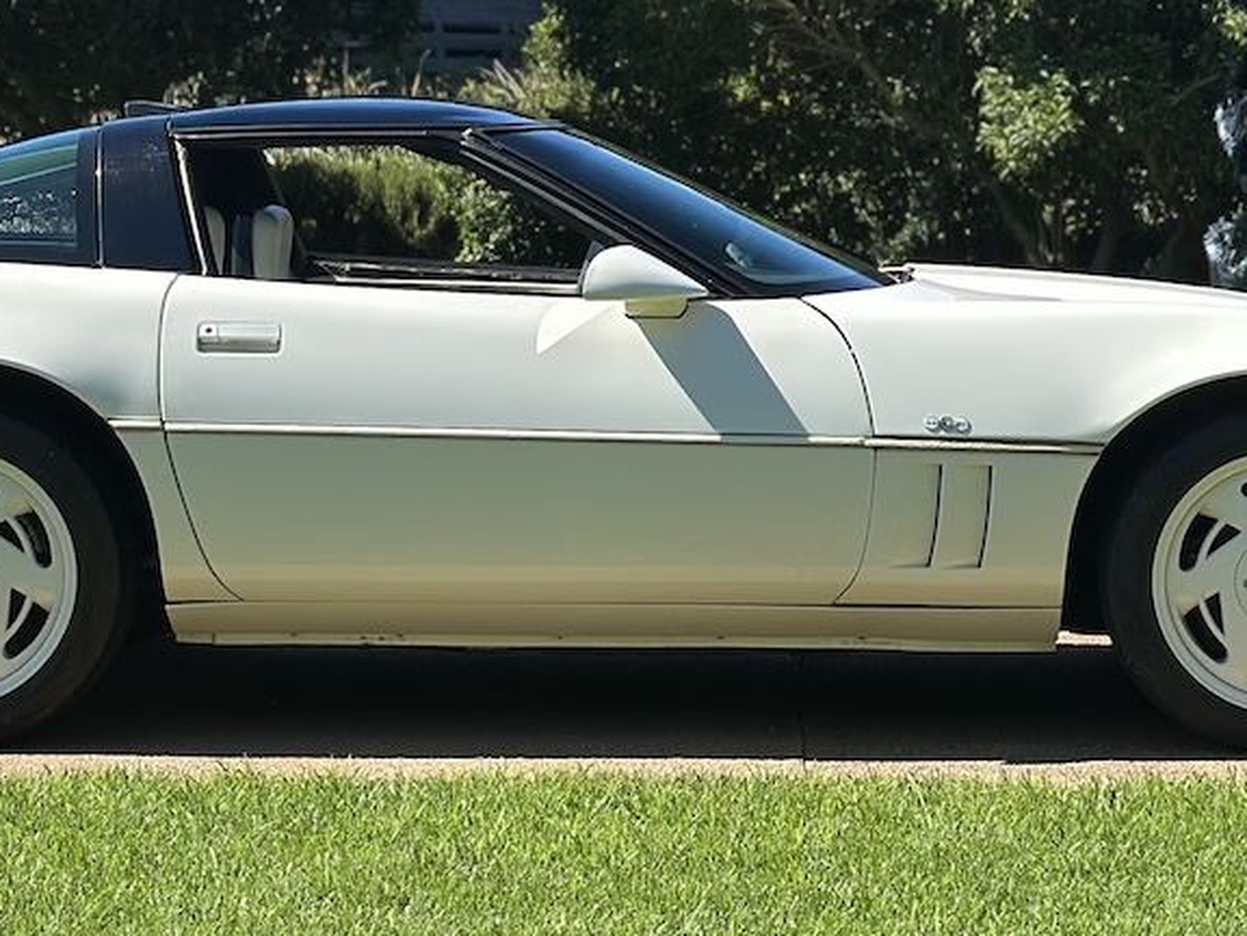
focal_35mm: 118
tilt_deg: -0.9
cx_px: 603
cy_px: 75
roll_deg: -2.1
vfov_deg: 12.5
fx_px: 4251
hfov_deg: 16.7
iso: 80
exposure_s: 1/2890
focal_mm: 6.86
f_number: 1.78
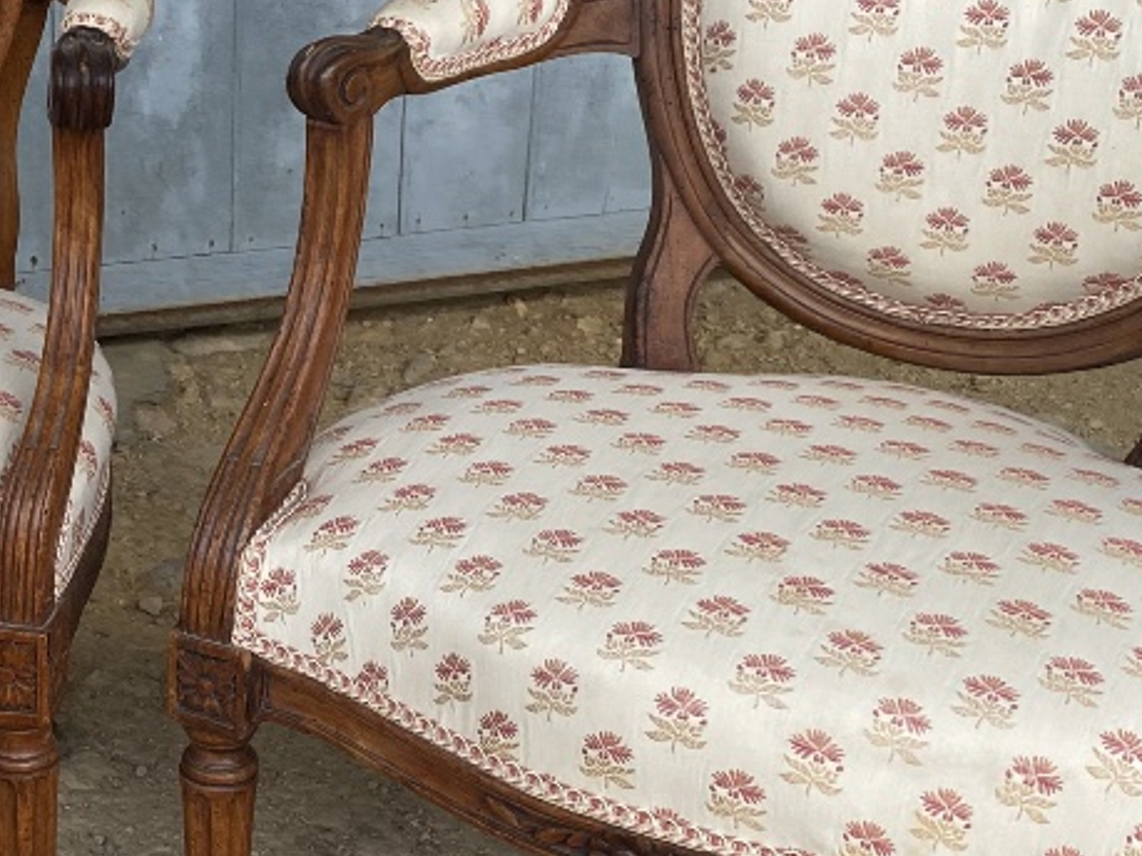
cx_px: 197
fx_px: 2243
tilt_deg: -20.7
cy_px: 475
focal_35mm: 68
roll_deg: -1.3
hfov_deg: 27.9
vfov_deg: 21.6
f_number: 1.8
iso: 80
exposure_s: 1/121
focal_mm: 4.25
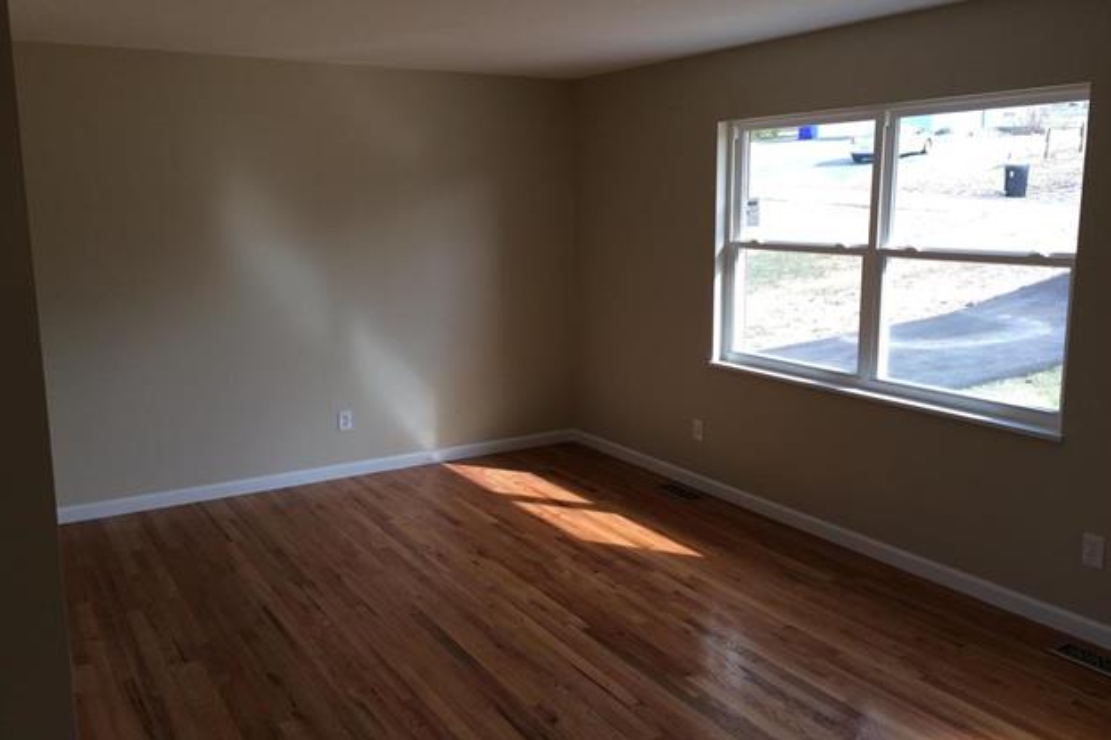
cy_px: 371
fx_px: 956
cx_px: 555
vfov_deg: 42.3
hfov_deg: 60.3
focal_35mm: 31
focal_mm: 4.15
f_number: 2.2
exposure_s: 1/124
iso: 32
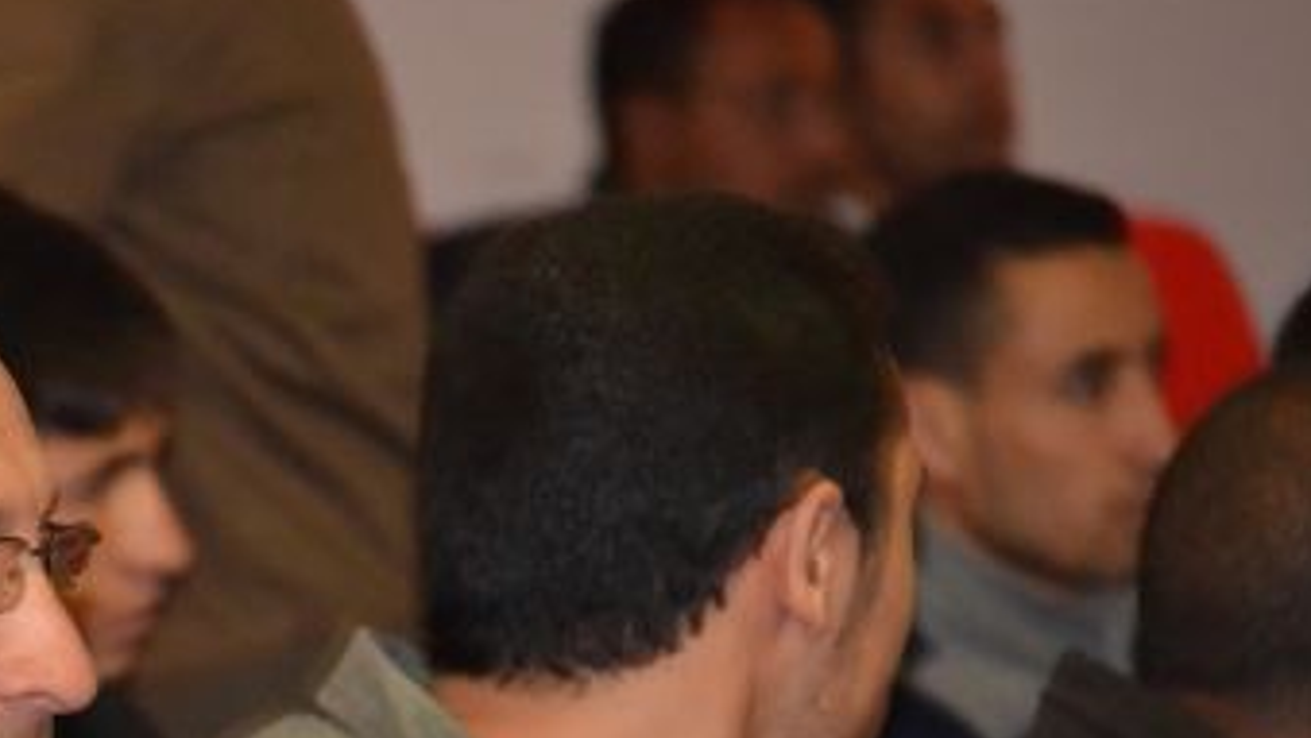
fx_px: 12589
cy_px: 734
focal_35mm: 362
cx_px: 97
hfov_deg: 5.9
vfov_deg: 3.4
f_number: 4.8
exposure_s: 1/60
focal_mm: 122
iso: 3200
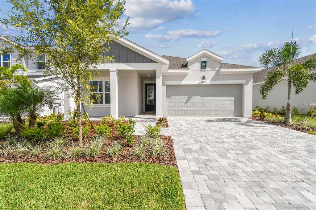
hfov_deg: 100.4
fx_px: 132
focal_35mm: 15
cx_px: 158
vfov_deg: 77.3
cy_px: 105
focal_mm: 10
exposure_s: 1/800
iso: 100
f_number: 7.1
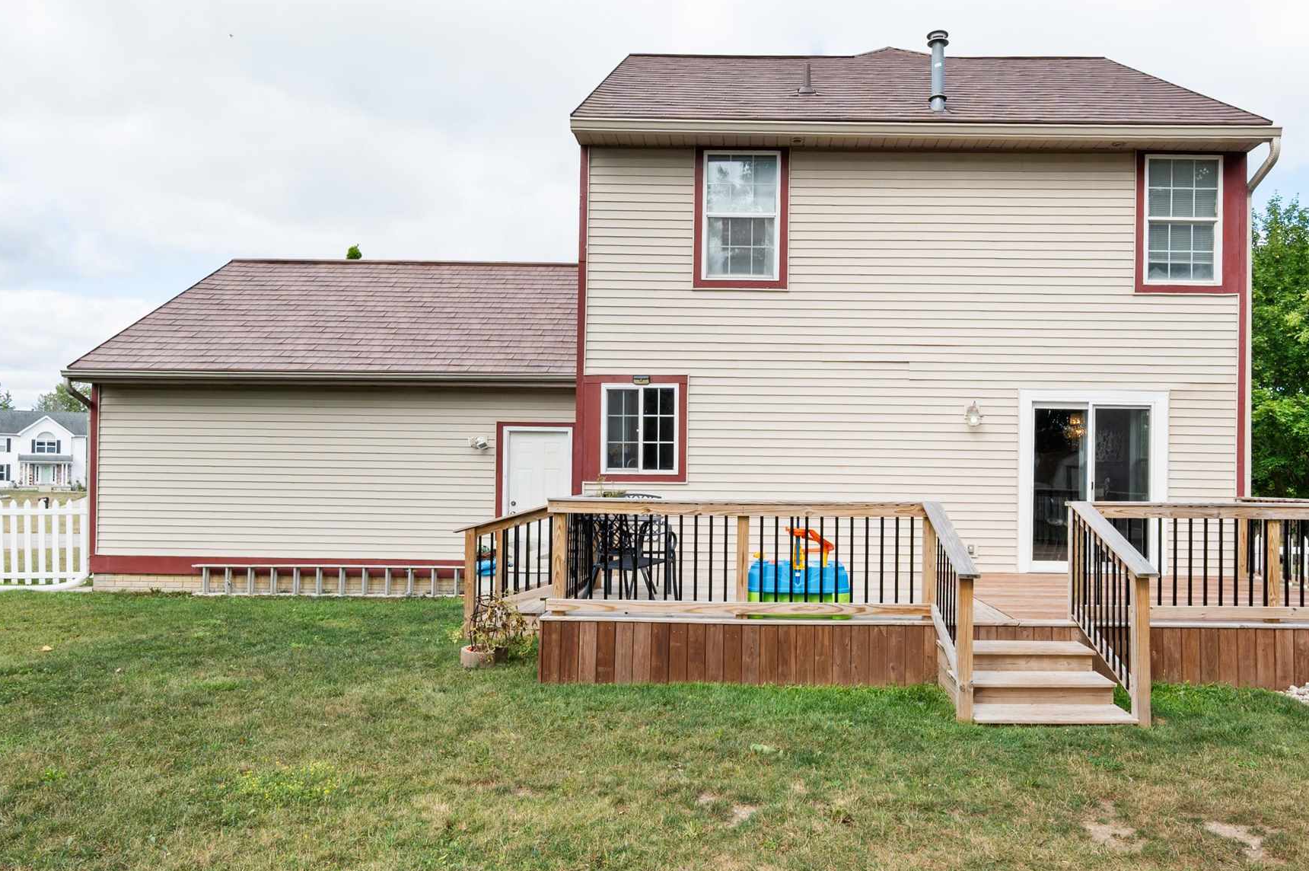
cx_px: 727
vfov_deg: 51.1
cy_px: 495
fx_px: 908
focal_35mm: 25
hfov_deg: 71.3
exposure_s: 1/100
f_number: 11
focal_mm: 14
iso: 100
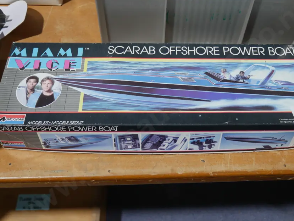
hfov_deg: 44.7
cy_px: 114
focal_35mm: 42
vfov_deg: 34.4
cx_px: 162
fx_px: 357
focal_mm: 17
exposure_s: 1/60
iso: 250
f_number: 4
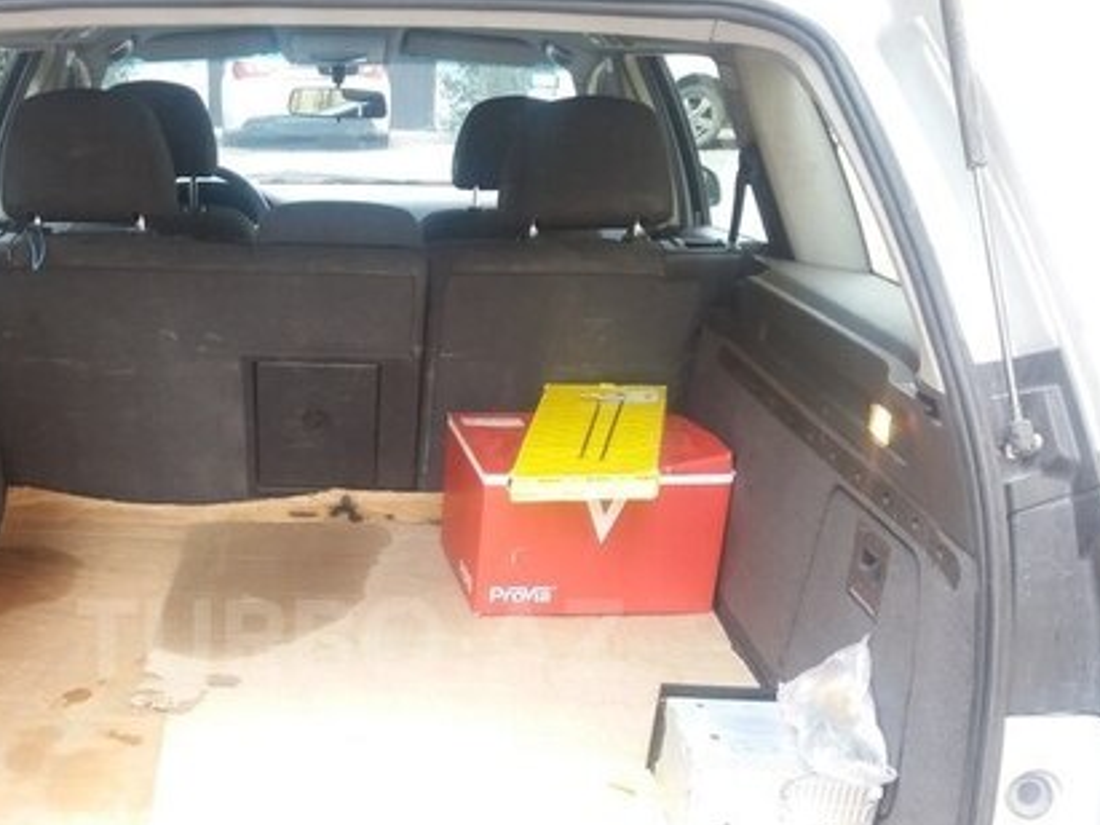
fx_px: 1430
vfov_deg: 31.5
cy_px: 639
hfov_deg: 41.4
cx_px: 351
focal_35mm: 45
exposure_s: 1/33
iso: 80
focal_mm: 3.7
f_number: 1.9
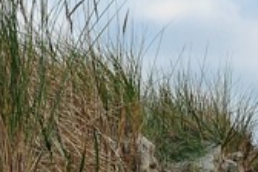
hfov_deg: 8.0
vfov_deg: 5.3
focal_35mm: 256
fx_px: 1835
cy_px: 358
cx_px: 84
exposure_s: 1/250
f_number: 8
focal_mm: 28
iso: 220
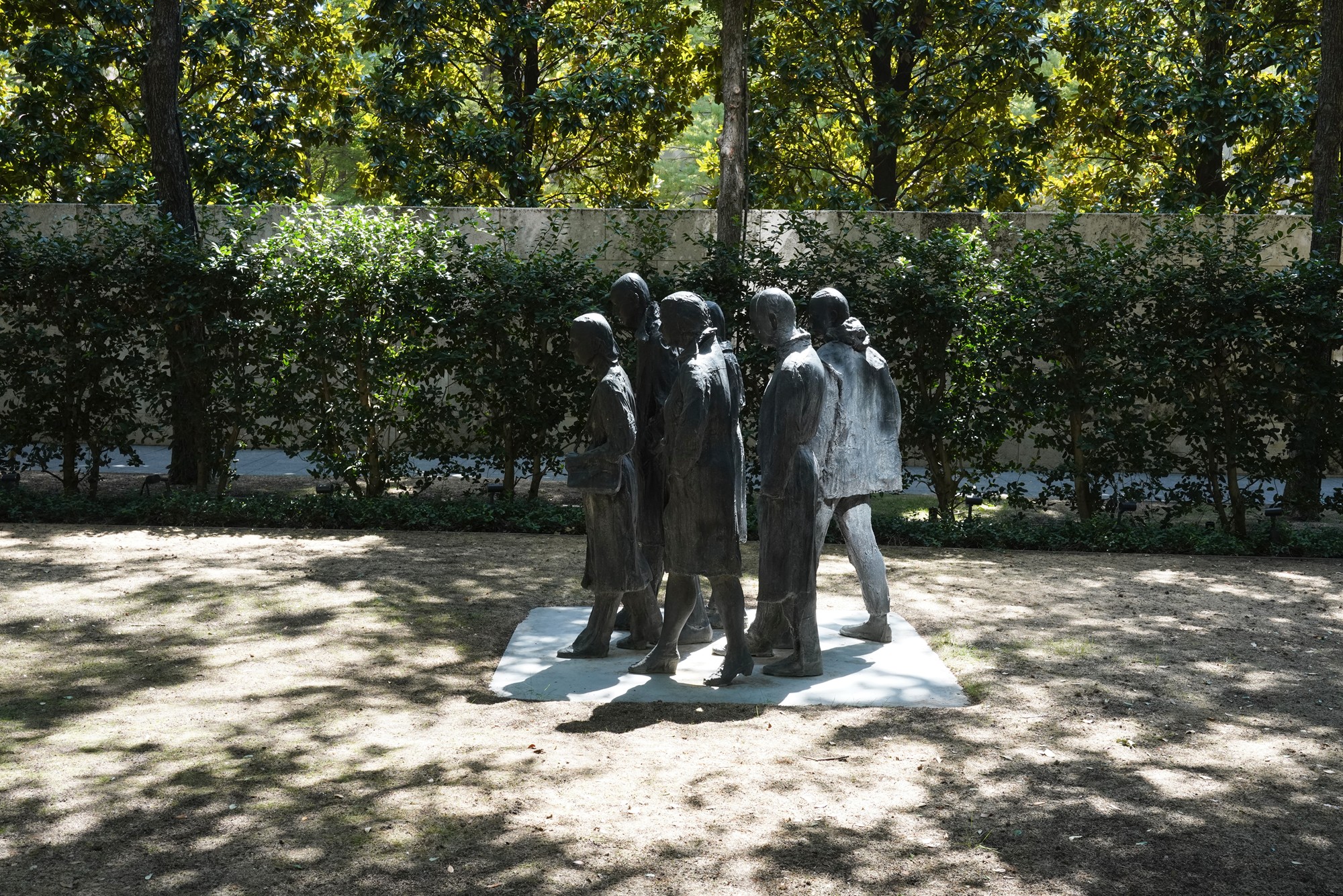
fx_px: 1418
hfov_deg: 50.7
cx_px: 672
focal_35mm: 38
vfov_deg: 35.1
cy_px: 448
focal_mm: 38
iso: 1250
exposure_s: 1/100
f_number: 16
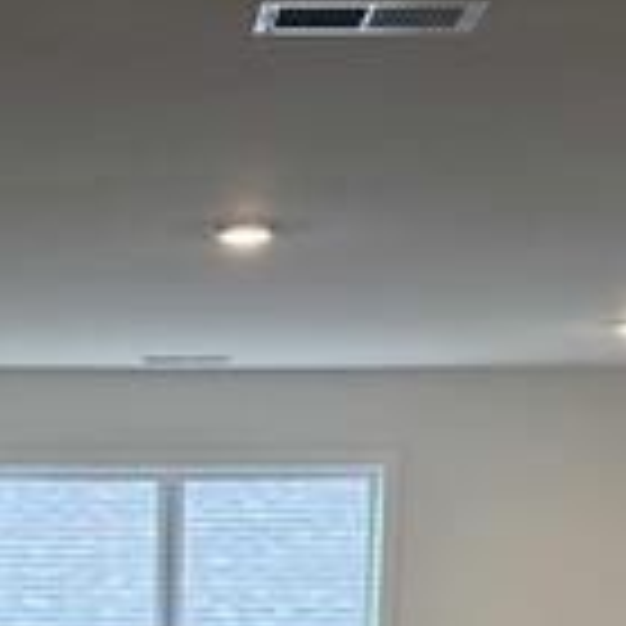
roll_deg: +0.5
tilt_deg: -11.4
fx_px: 2005
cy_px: 968
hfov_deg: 17.5
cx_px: 59
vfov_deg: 16.1
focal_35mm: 98
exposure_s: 1/120
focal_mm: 6.76
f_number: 1.78
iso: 125
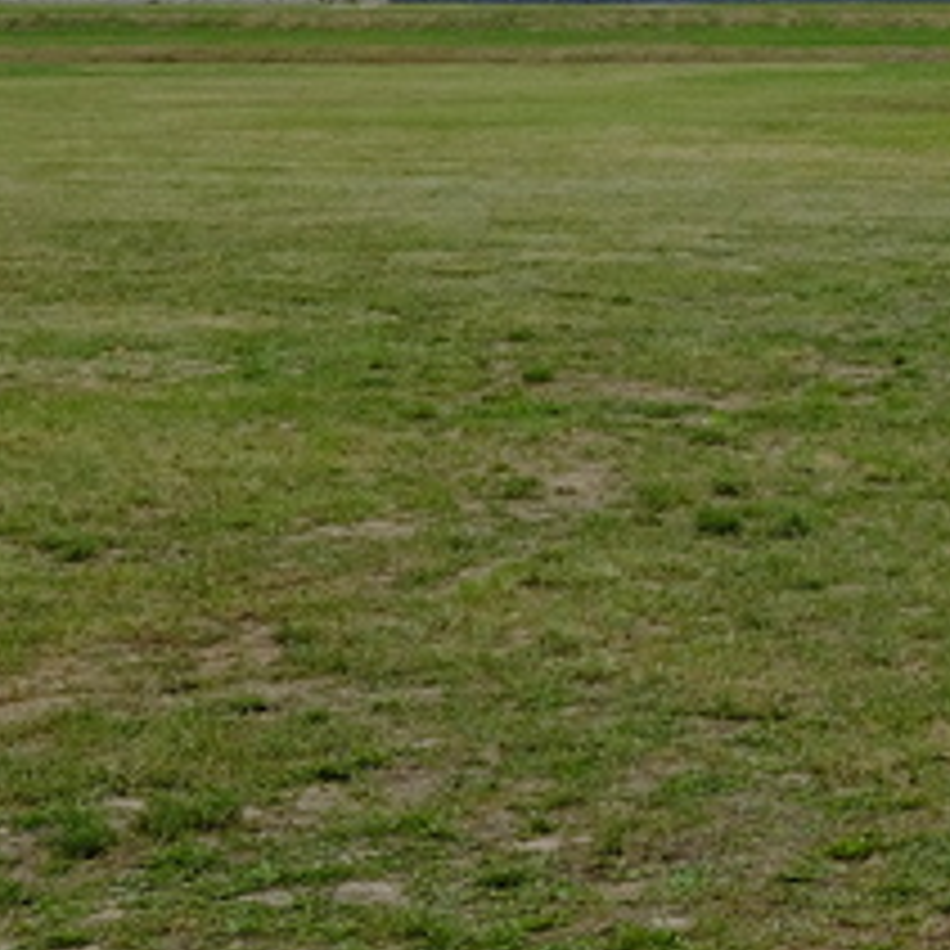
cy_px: 169
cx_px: 1306
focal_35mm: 113
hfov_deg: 14.6
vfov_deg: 15.3
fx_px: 3509
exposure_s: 1/1000
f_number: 5.6
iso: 400
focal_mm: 23
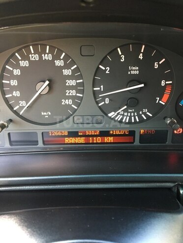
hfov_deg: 48.2
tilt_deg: -32.7
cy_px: 122
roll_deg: -0.2
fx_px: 204
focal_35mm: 29
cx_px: 92
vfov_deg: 61.7
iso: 160
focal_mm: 4.15
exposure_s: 1/33
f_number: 2.2
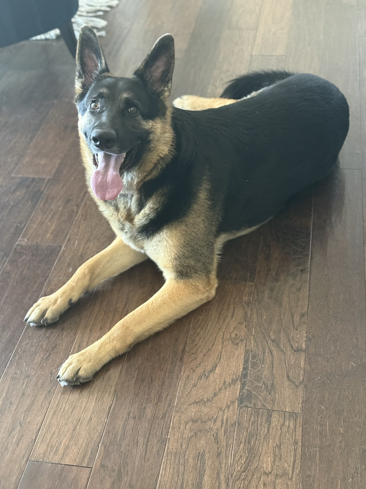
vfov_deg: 39.7
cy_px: 244
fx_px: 677
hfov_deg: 30.3
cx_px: 183
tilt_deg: -39.6
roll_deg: +4.8
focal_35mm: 48
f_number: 1.78
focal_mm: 6.76
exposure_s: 1/40
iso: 500
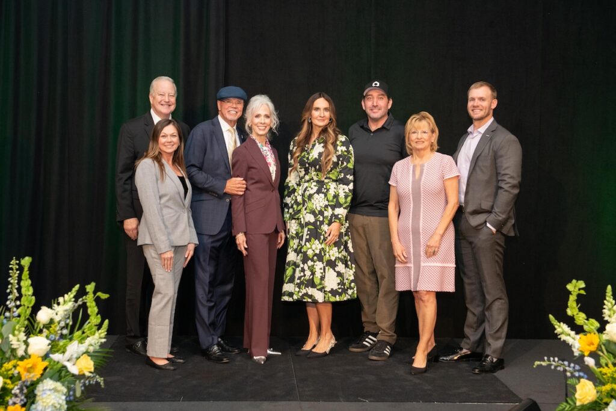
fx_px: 821
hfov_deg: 41.1
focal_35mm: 48
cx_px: 308
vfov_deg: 28.1
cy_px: 206
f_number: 5
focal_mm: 48
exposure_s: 1/160
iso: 1600
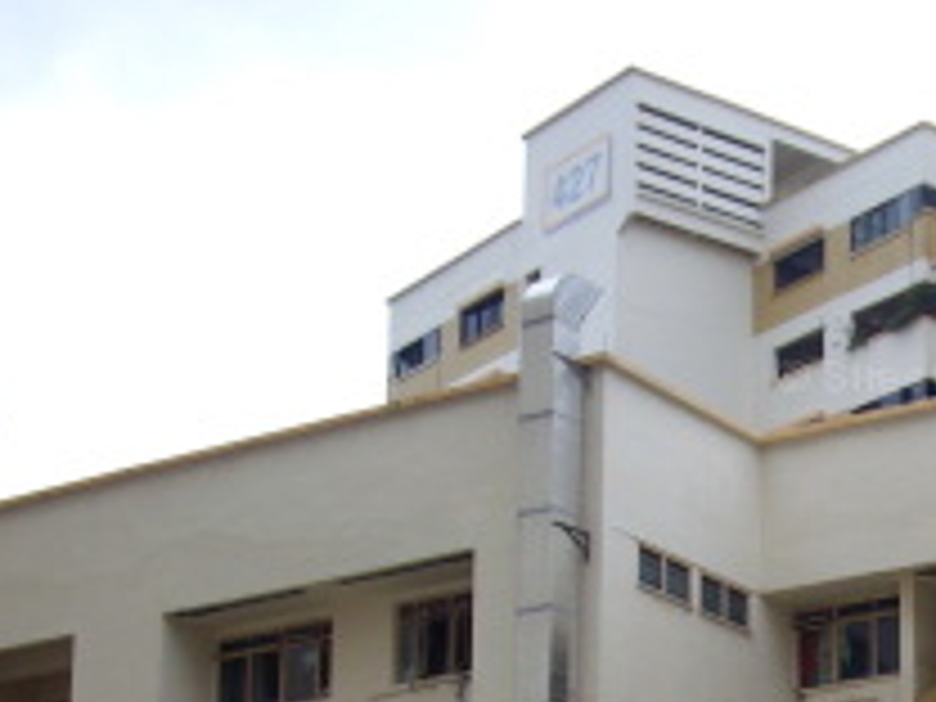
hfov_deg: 19.0
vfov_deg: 14.6
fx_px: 2650
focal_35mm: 98
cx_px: 1112
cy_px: 832
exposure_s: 1/200
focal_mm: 6.2
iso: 80
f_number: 5.6
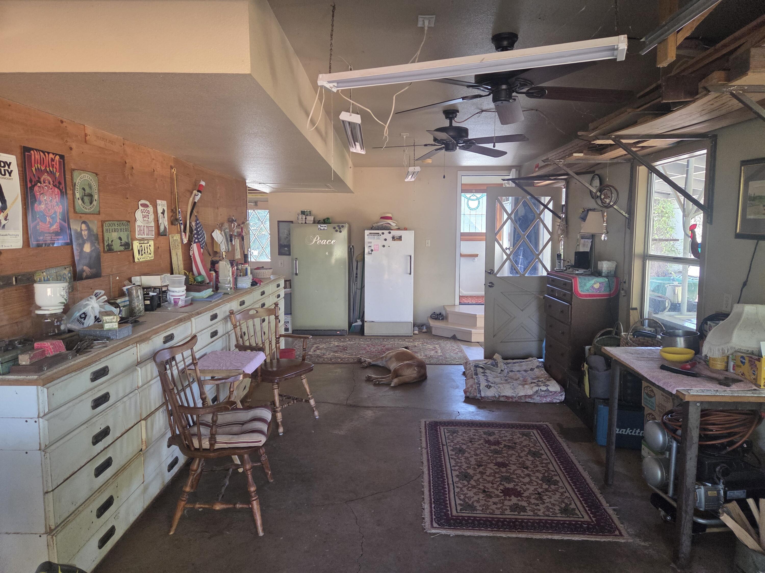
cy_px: 286
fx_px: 508
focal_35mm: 23
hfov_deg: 73.9
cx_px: 382
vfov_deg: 58.9
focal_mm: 5.4
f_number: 1.8
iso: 320
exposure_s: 1/120
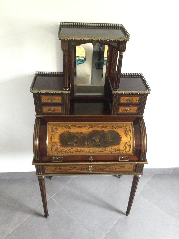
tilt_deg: -36.3
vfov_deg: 58.4
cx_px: 90
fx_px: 214
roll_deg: -1.8
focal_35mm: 31
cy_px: 120
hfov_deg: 45.4
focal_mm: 3.3
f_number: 2.4
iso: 200
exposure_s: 1/20
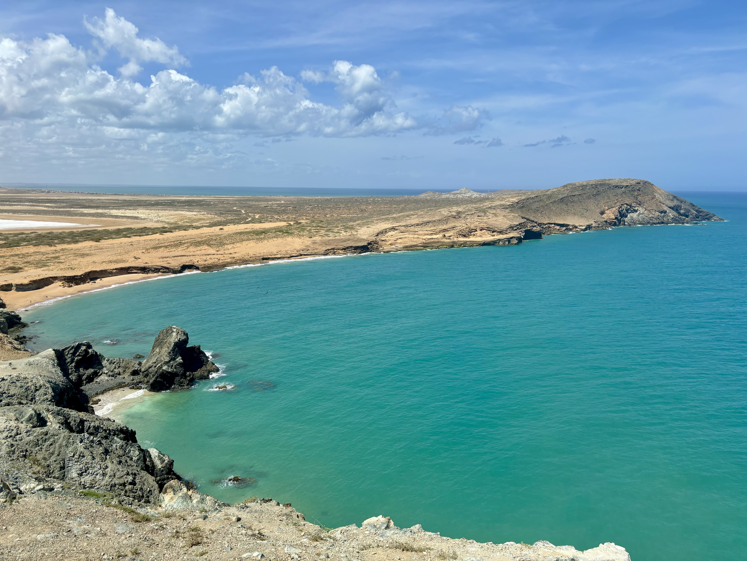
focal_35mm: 26
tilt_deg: -10.6
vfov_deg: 53.1
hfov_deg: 67.3
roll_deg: -0.1
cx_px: 374
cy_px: 280
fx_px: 561
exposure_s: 1/5076
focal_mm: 5.96
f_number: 1.6
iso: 50
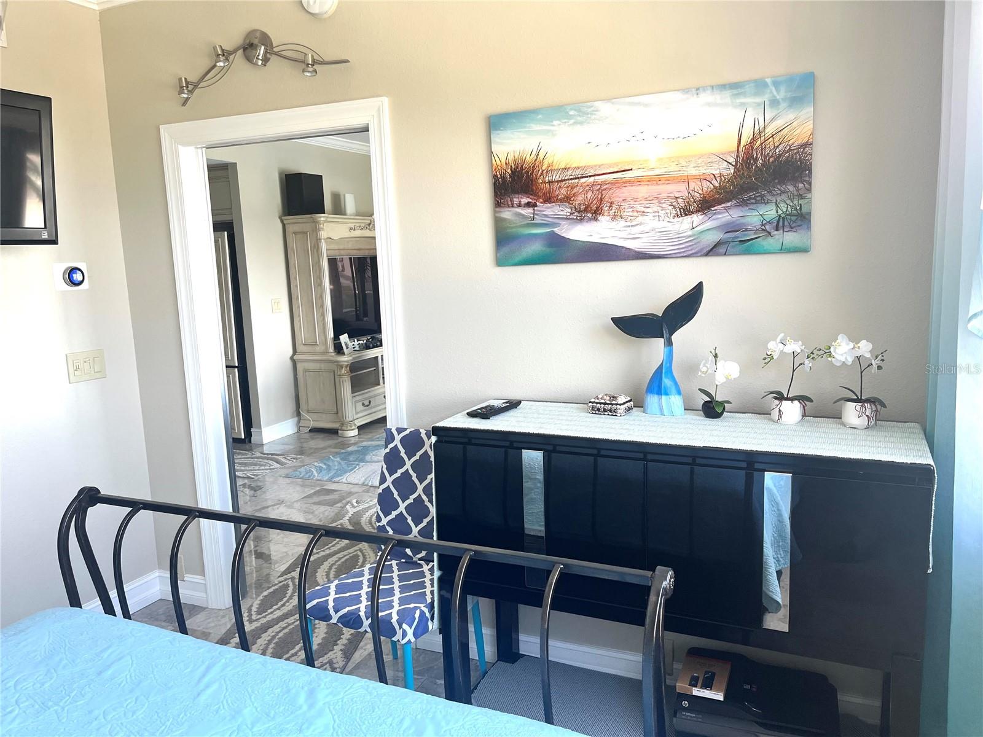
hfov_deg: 67.3
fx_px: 738
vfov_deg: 53.1
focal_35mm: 26
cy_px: 368
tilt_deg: -9.3
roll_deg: +1.2
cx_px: 492
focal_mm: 5.1
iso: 125
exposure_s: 1/121
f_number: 1.6
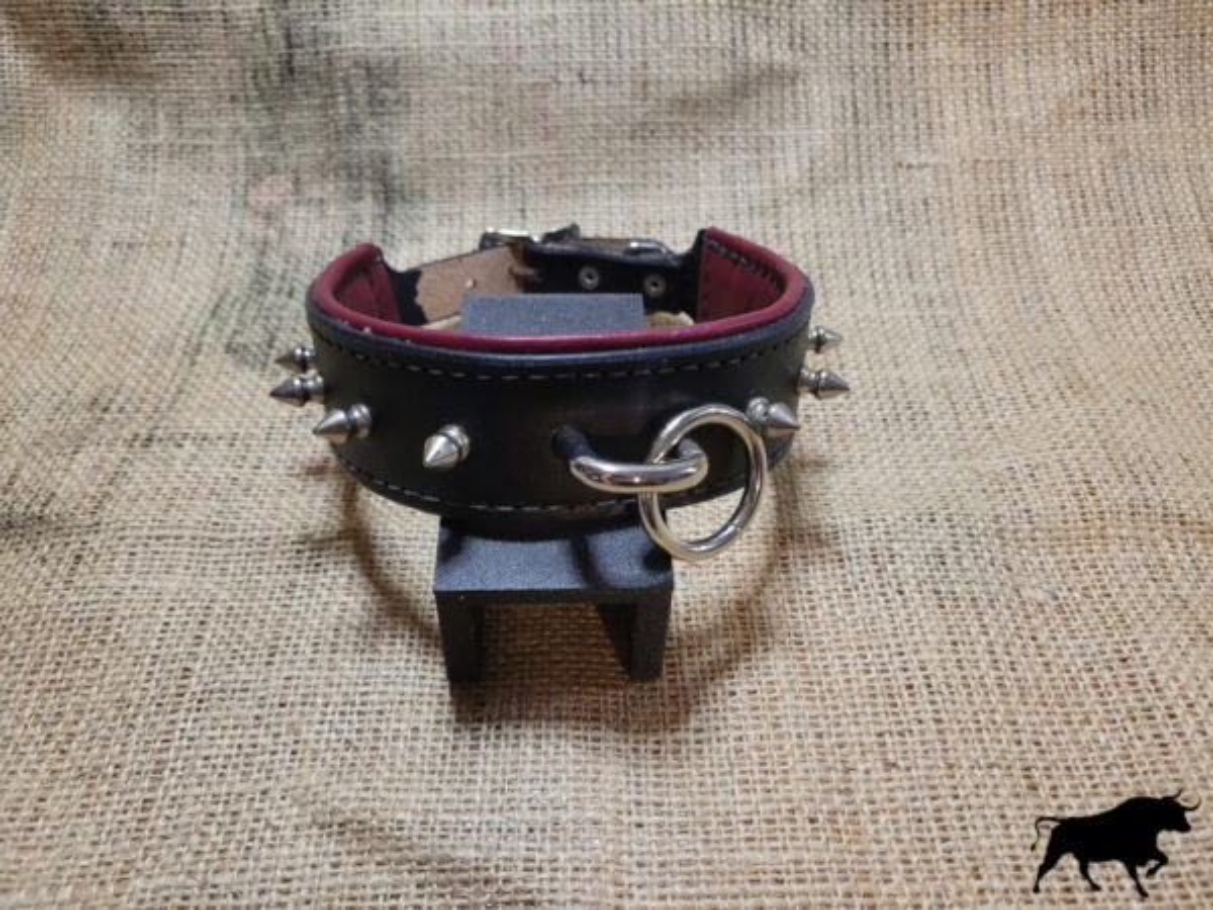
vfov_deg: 53.1
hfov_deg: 67.3
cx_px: 606
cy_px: 455
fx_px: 911
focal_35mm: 26
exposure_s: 1/40
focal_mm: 5.4
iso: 640
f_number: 1.8
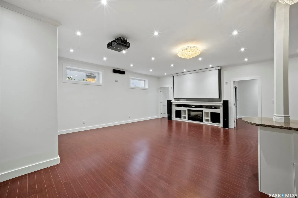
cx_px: 149
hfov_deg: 106.3
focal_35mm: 14
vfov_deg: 83.2
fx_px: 112
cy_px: 99
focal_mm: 9
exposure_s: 1/3
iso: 1600
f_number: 10
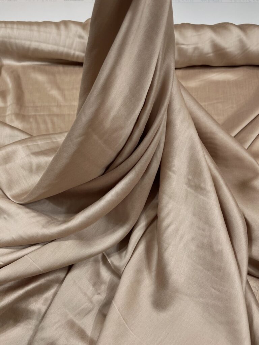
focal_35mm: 26
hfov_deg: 53.1
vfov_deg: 67.3
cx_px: 130
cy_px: 172
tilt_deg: -51.9
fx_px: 259
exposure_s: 1/100
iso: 64
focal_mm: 4.2
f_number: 1.6
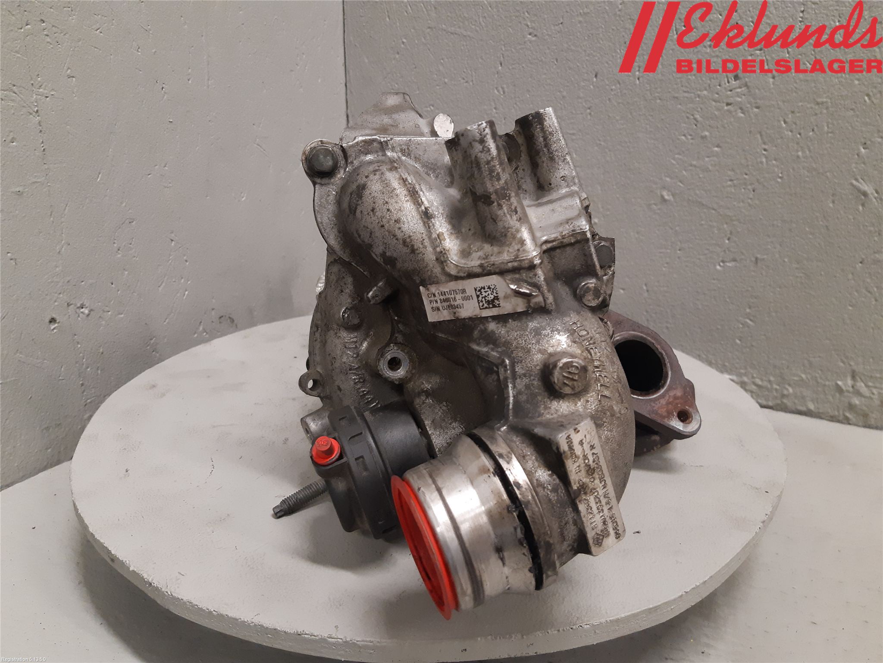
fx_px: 663
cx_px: 442
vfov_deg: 53.1
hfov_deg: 67.3
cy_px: 332
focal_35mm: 26
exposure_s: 1/50
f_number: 1.7
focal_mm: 3.93
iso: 200
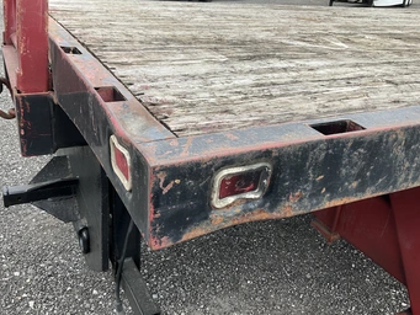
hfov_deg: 53.8
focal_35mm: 34
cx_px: 188
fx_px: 413
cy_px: 153
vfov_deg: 41.8
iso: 25
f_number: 1.8
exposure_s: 1/305
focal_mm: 3
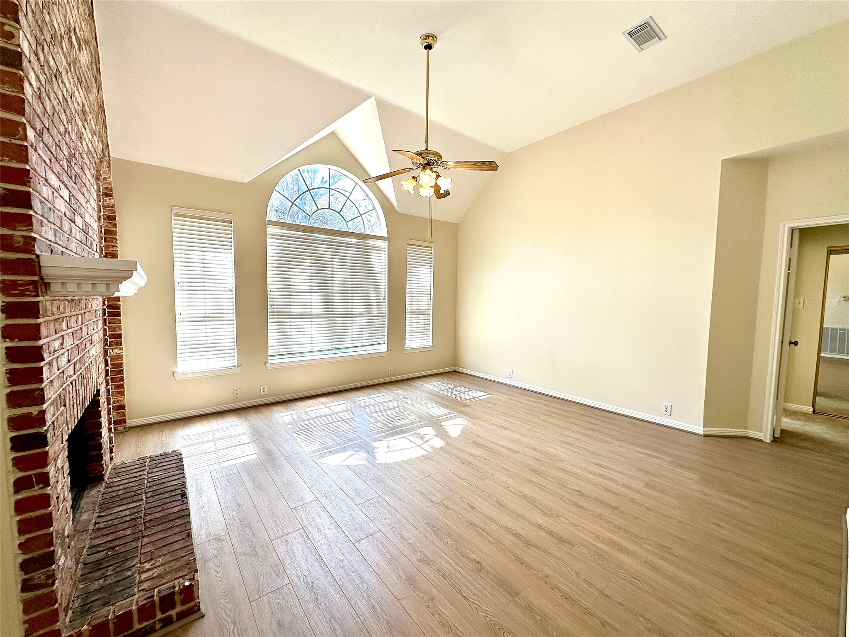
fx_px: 343
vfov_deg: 85.7
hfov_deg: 102.1
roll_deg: -0.9
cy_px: 318
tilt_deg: -3.5
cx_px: 424
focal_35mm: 14
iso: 40
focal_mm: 2.22
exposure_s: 1/126
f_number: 2.2
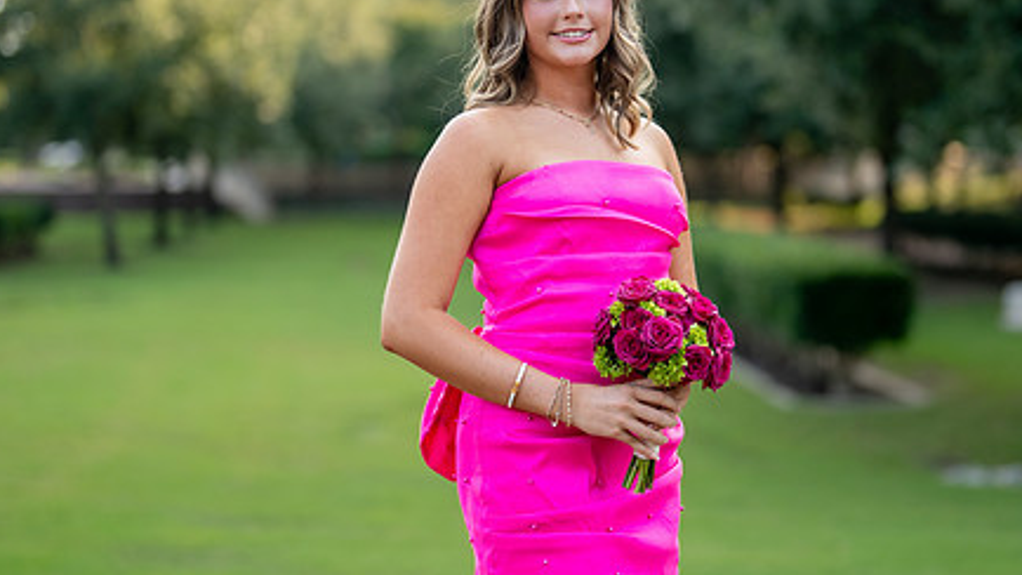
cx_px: 611
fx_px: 2439
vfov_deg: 13.4
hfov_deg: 23.6
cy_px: 235
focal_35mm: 90
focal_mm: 50
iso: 200
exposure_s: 1/2000
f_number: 1.2
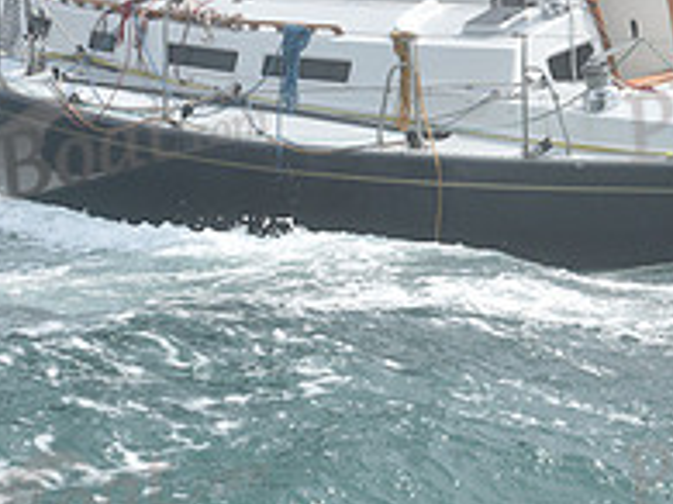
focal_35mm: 200
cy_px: -57
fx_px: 3886
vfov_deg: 7.4
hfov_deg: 9.9
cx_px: 449
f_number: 10
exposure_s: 1/800
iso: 320
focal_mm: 70
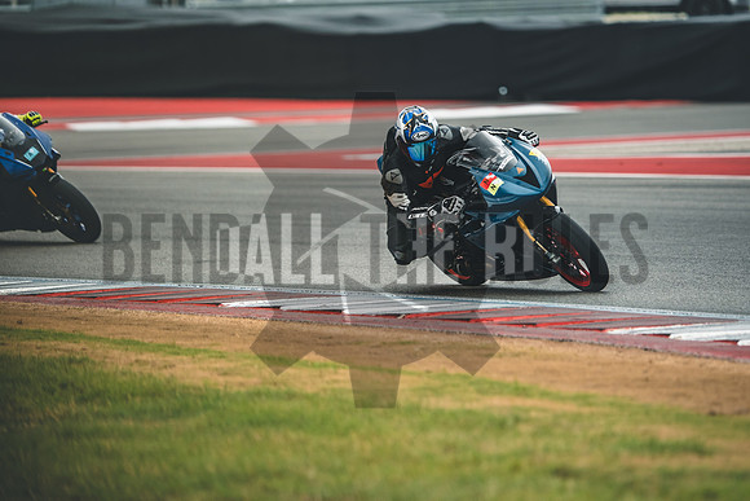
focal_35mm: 300
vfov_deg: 4.6
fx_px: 6251
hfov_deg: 6.9
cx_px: 375
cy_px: 250
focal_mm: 200
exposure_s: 1/2500
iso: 500
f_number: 2
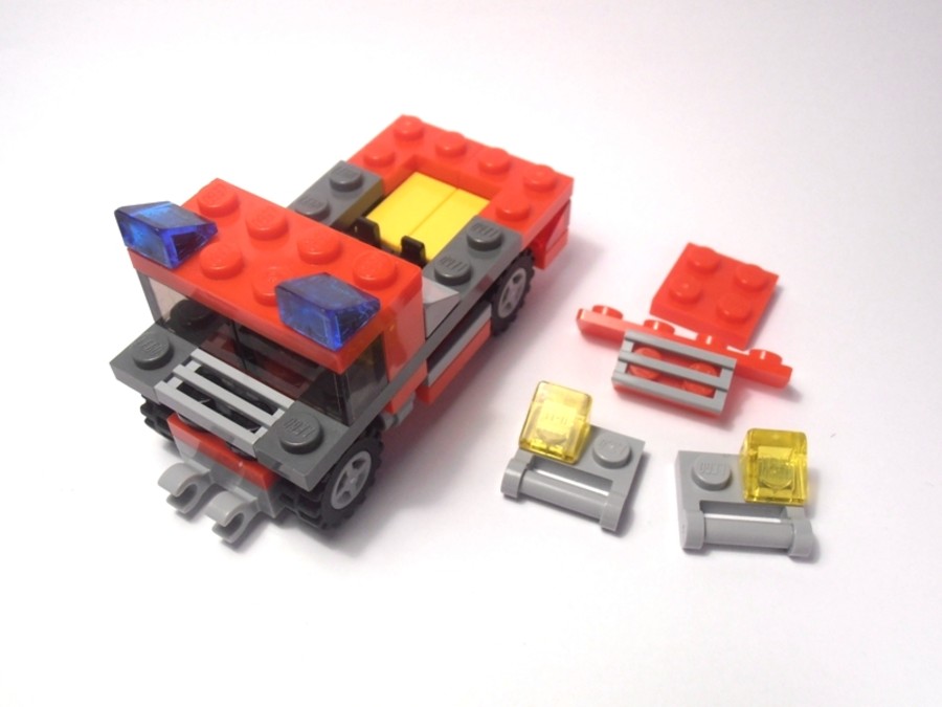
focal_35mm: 37
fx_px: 1007
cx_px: 471
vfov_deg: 38.7
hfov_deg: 50.1
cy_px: 354
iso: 80
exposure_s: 1/80
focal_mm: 6.61
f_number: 3.9
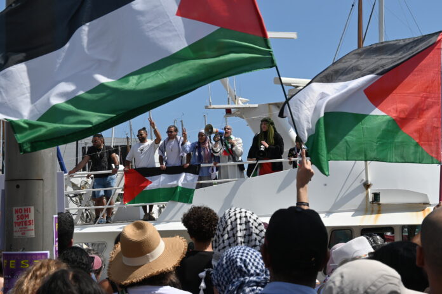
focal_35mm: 75
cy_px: 147
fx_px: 921
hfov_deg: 27.0
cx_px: 221
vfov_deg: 18.2
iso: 100
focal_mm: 50
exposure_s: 1/320
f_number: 10
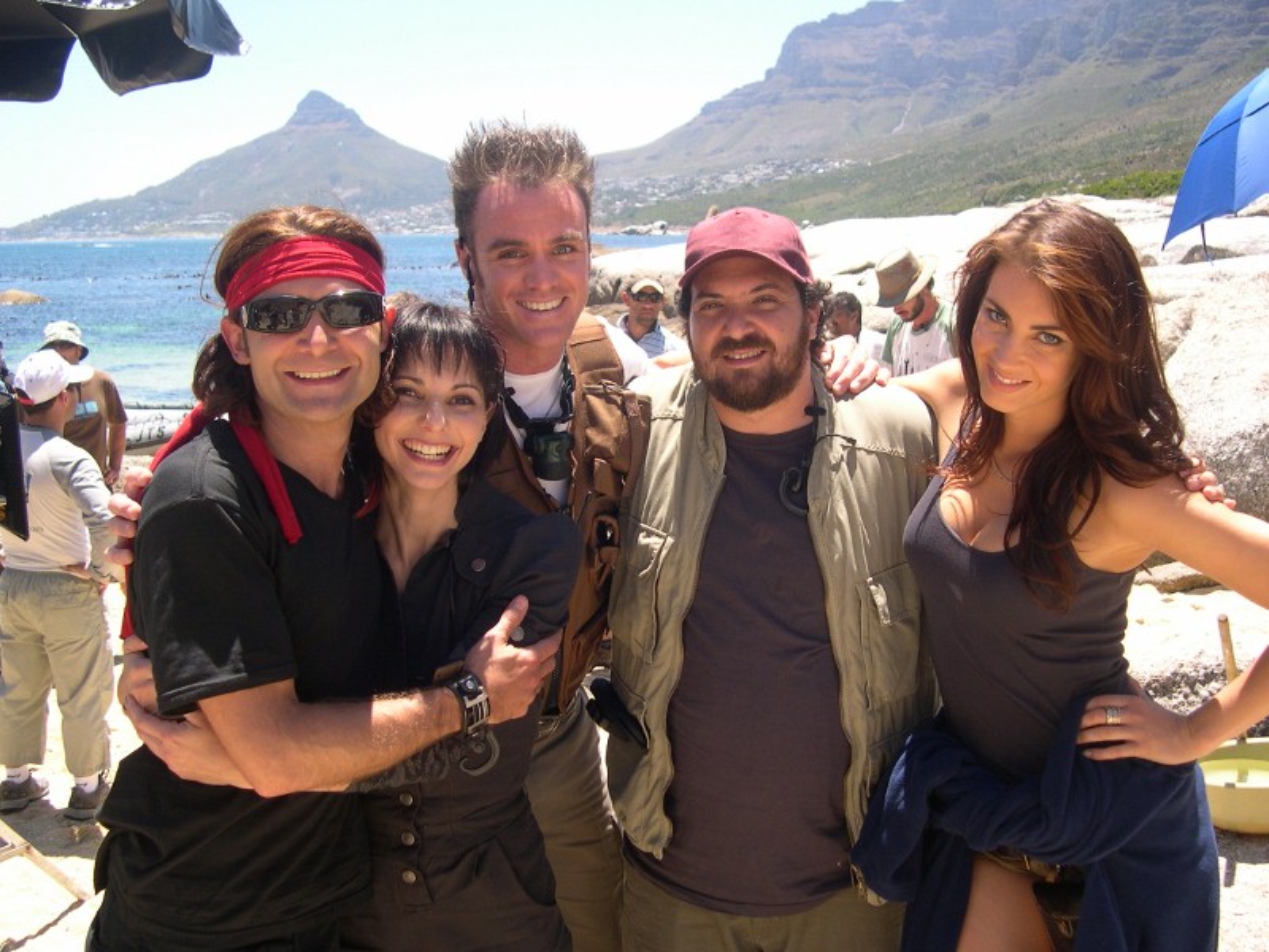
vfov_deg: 37.7
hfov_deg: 49.0
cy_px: 476
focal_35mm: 38
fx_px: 1393
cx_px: 634
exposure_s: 1/580
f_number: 2.8
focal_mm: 8
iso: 100
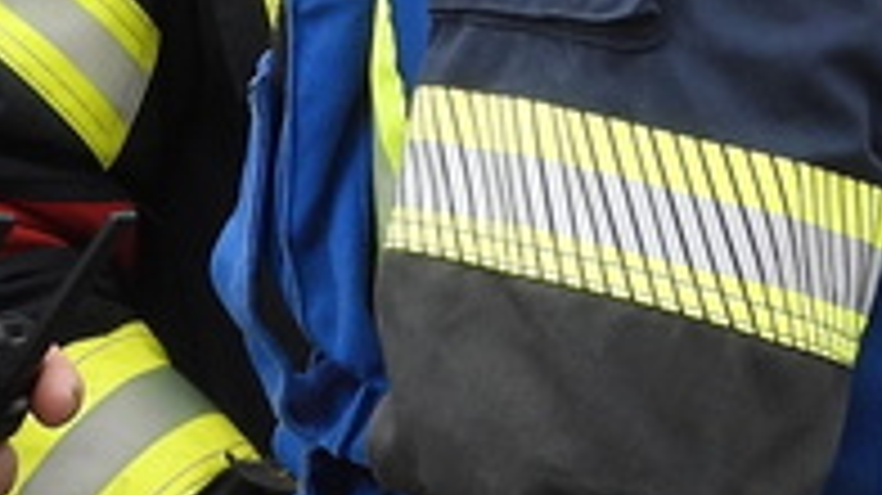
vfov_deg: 2.6
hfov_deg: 4.6
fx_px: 10939
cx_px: 140
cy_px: -50
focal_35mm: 468
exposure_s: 1/320
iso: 100
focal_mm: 12.6
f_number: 3.5
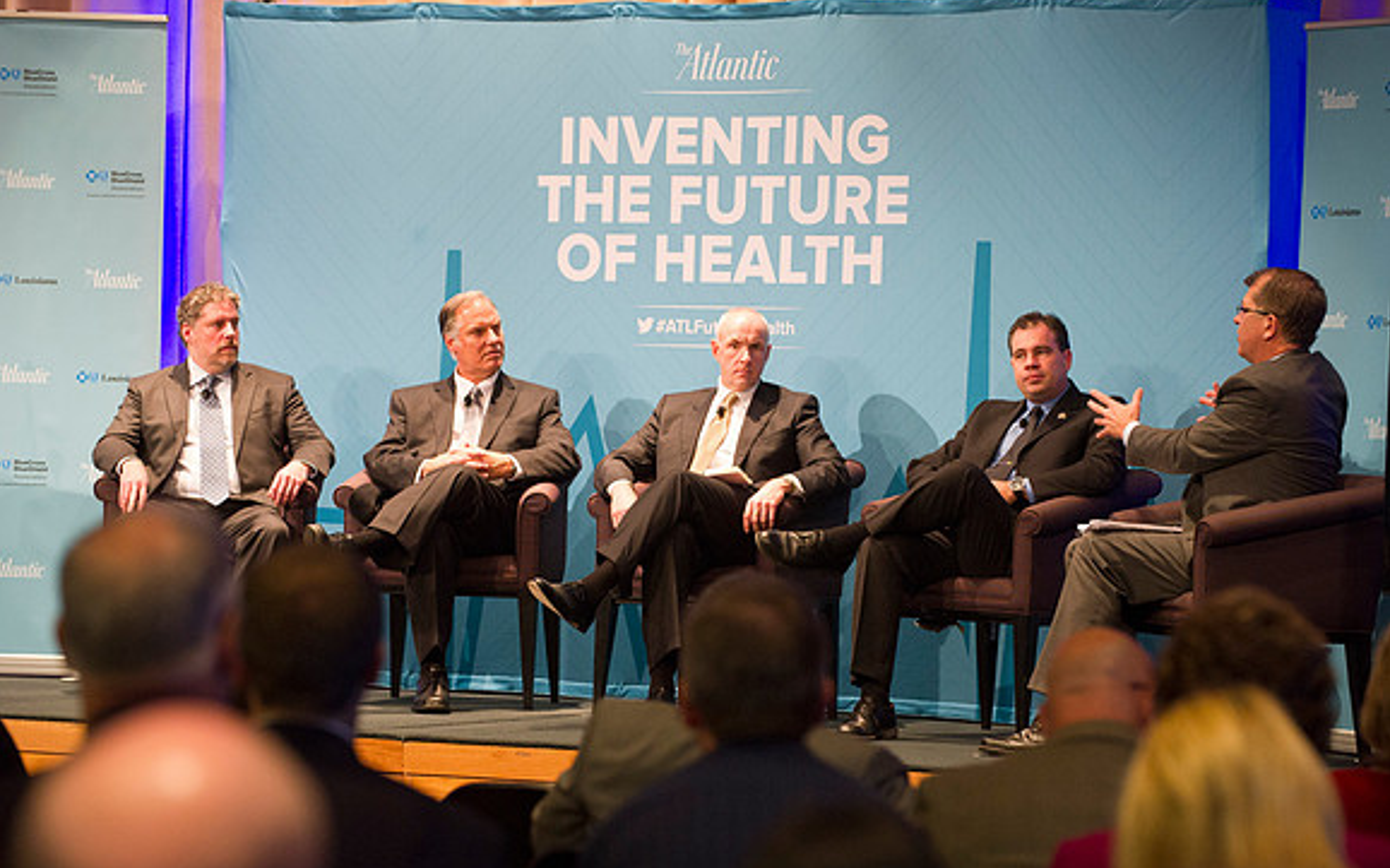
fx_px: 5227
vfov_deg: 9.5
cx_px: 695
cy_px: 452
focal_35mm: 138
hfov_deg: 15.1
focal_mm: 135
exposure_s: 1/125
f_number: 3.5
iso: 2500
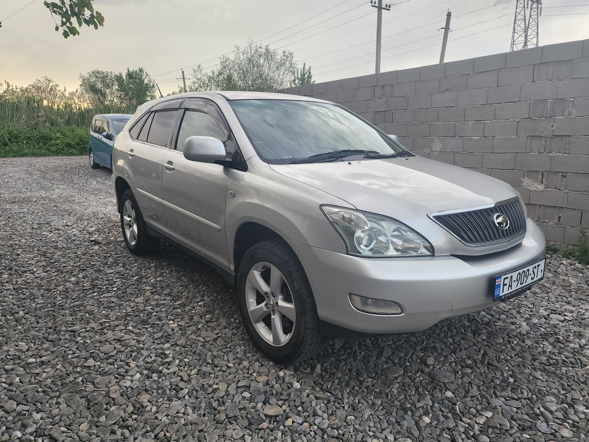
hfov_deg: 71.6
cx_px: 295
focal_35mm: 24
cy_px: 225
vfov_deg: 56.8
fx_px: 408
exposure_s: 1/180
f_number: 1.8
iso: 125
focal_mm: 6.4
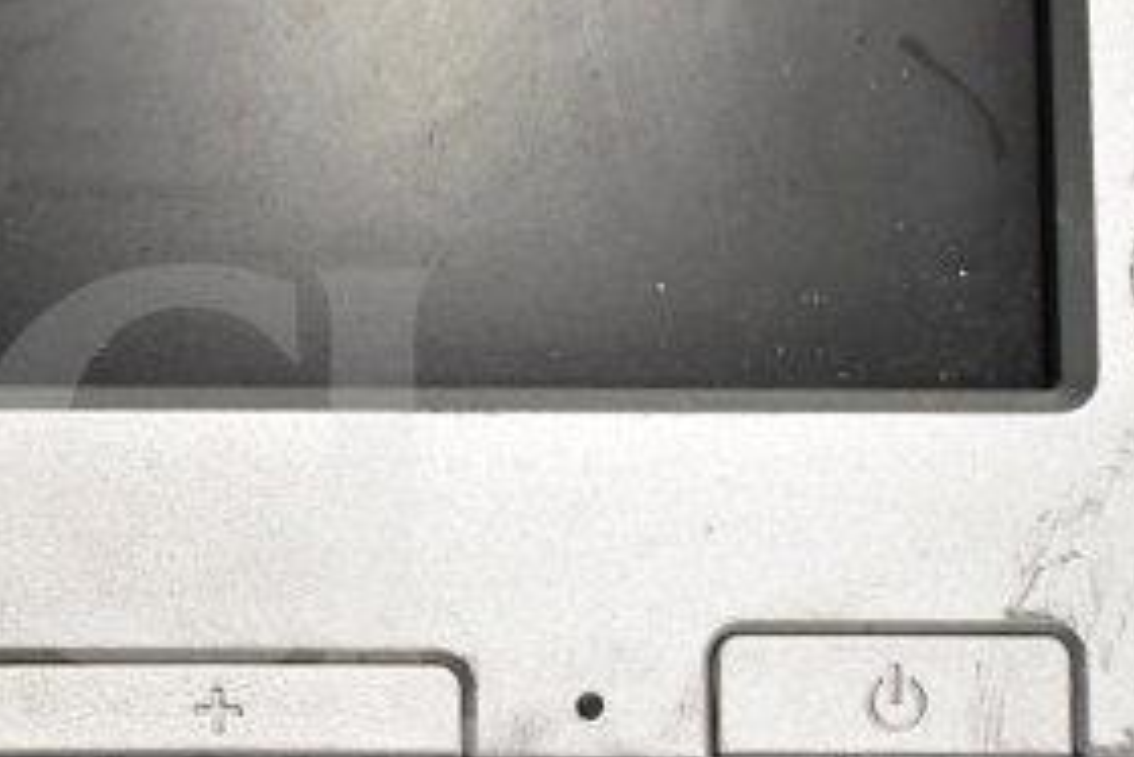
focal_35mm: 88
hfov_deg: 22.4
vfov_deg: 15.4
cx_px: 65
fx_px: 2776
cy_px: 589
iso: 1400
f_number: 4
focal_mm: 27
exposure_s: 1/40
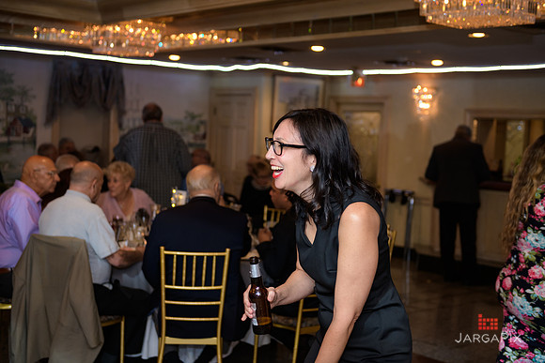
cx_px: 272
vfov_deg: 26.0
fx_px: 787
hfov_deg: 38.2
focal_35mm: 52
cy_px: 182
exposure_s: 1/125
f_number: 3.2
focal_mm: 52
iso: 800
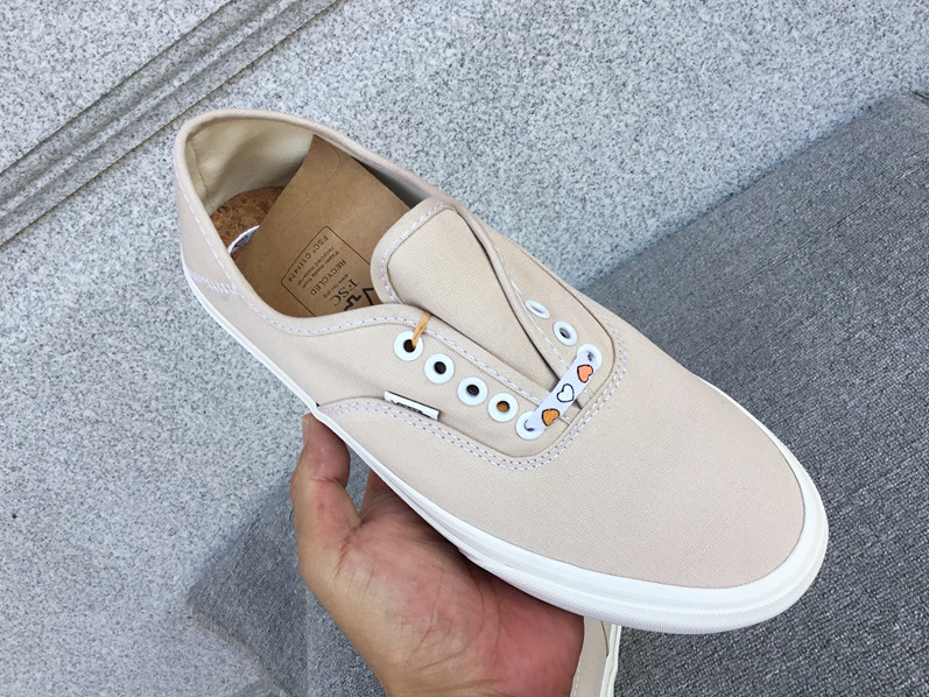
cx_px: 486
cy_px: 365
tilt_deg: -39.8
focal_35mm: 35
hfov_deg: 52.6
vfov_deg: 40.7
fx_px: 939
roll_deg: +40.7
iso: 25
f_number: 2.4
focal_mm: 3.3
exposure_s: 1/347
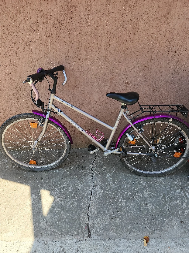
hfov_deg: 58.9
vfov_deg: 73.9
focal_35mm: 23
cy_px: 126
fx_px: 167
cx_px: 94
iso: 20
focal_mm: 5.4
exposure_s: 1/263
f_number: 1.8
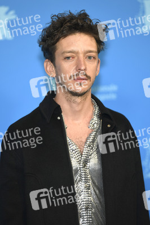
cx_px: 75
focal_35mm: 200
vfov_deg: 10.3
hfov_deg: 6.9
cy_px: 112
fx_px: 1252
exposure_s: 1/400
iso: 640
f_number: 3.5
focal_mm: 200
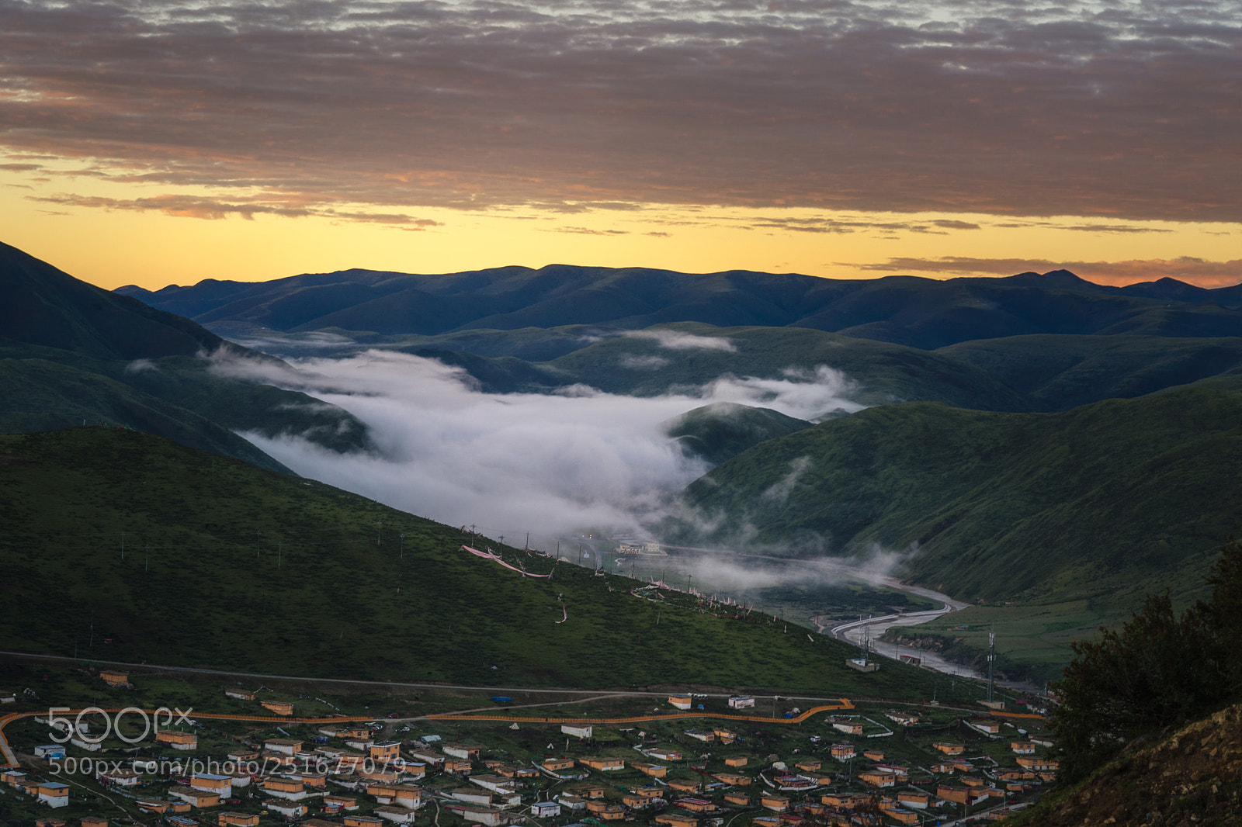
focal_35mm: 90
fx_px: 3104
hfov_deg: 22.6
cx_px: 621
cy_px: 414
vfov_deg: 15.2
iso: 100
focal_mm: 90
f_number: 9
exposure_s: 1/25
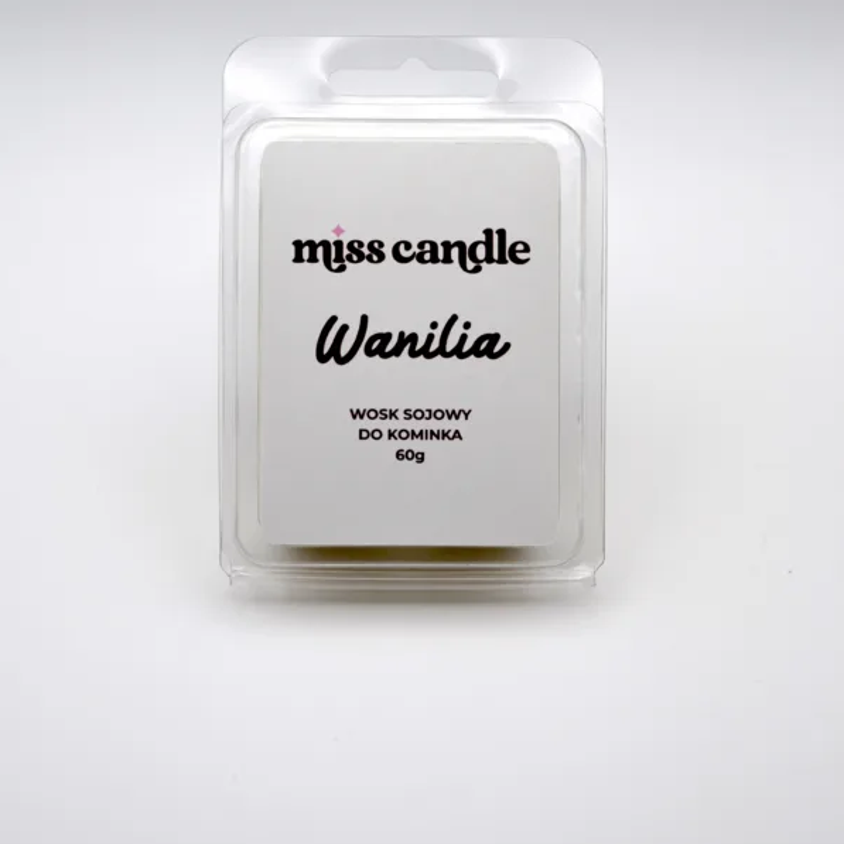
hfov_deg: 16.5
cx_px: 421
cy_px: 336
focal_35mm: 106
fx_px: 2914
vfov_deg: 16.5
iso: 100
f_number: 5.6
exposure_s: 1/80
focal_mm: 55
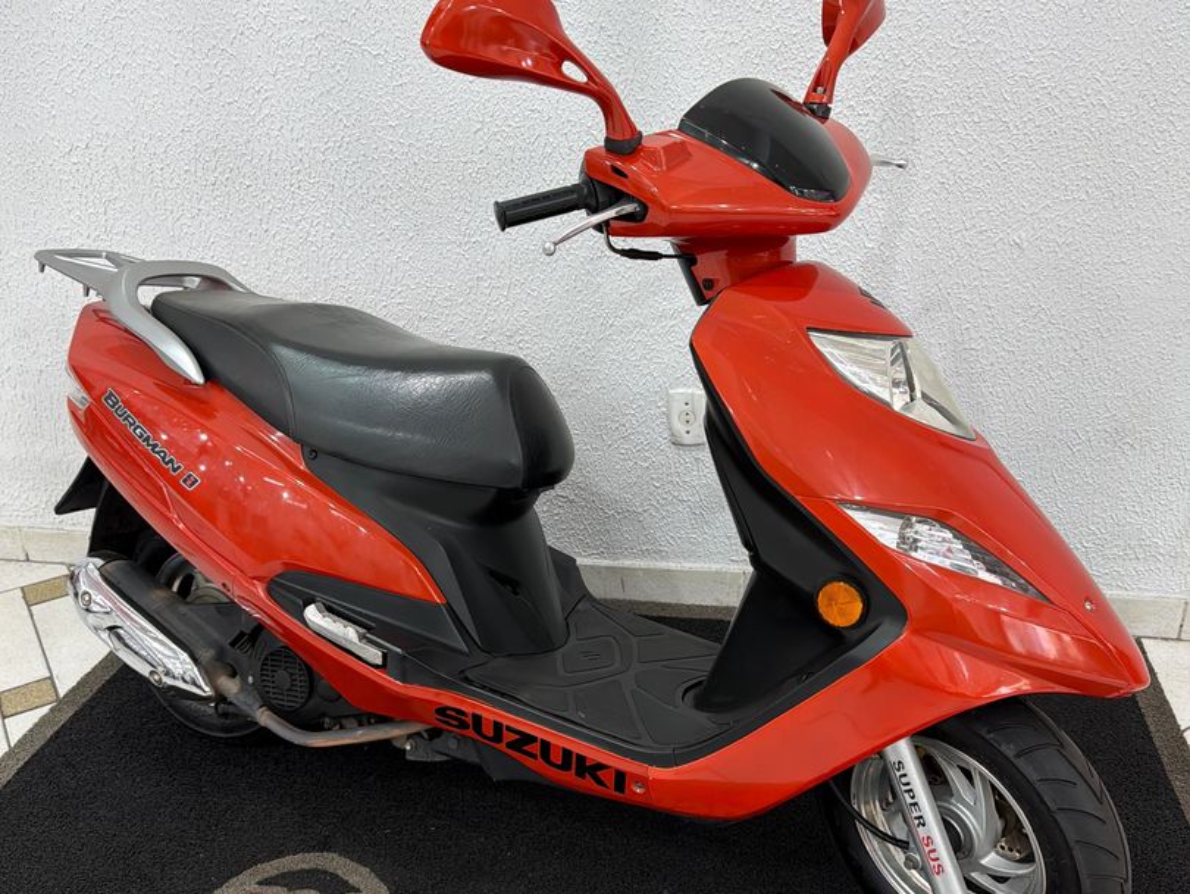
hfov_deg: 71.6
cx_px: 595
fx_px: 825
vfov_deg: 56.8
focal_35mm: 24
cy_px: 447
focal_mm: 6.76
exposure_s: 1/60
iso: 100
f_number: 1.78
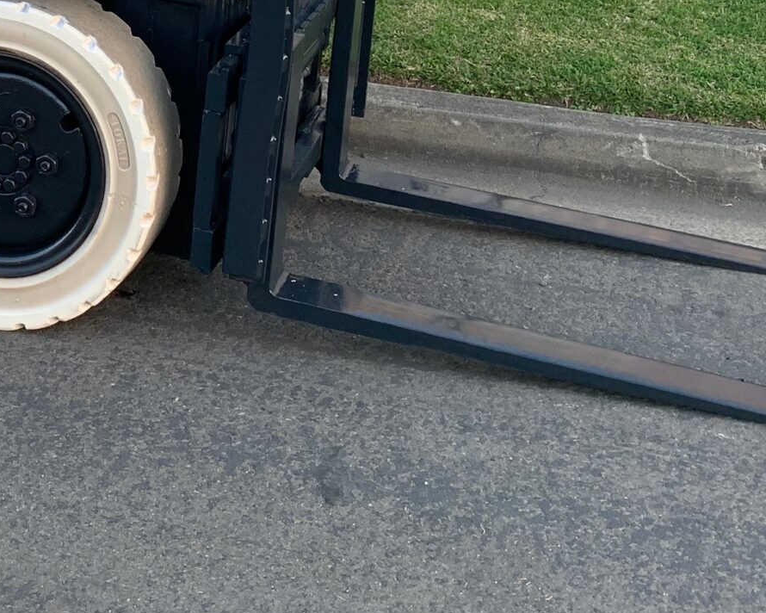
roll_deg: +0.0
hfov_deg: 25.6
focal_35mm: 73
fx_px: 1655
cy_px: -181
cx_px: 160
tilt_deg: -10.5
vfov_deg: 19.4
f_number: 1.8
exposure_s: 1/121
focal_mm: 4.25
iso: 50
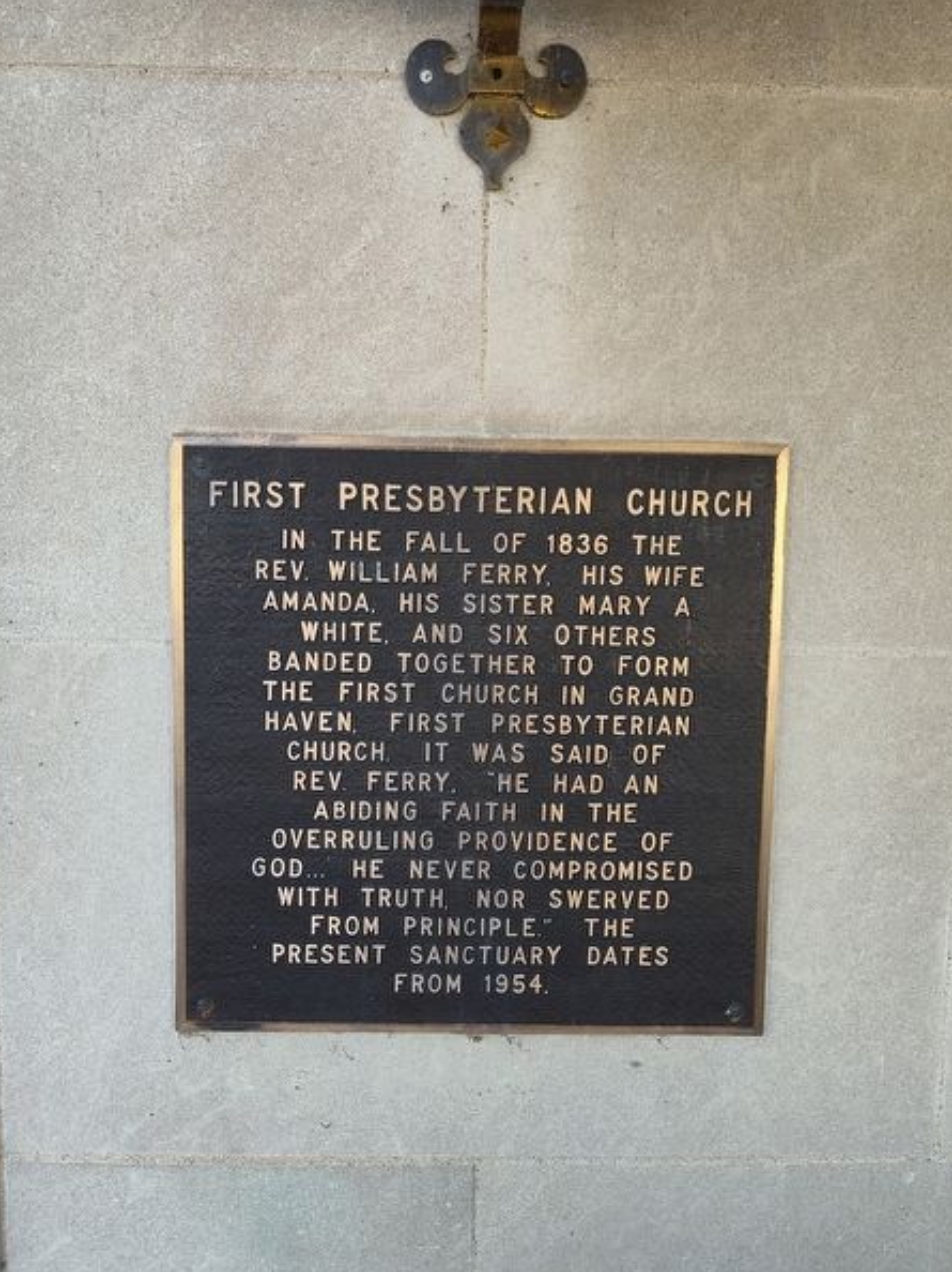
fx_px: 1138
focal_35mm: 31
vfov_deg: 58.4
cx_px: 466
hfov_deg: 45.4
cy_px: 632
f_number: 1.8
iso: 202
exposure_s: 1/120
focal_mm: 5.56
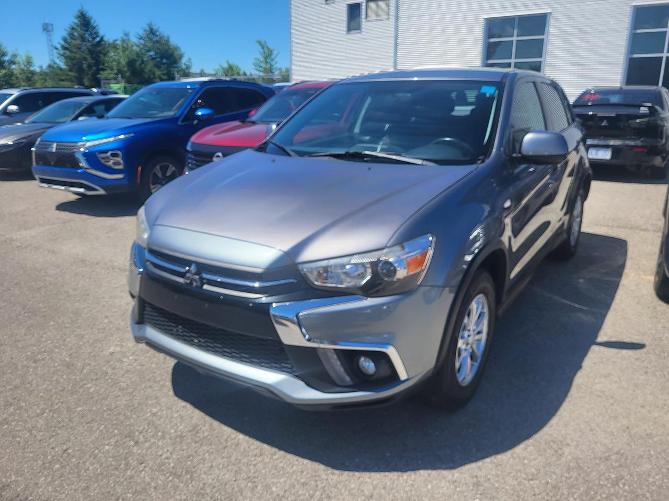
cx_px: 334
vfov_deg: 53.1
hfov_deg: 67.3
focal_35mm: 26
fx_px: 502
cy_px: 250
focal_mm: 5.4
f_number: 1.8
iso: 40
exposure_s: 1/2049
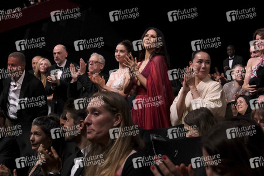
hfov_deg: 49.6
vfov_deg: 34.2
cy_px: 88
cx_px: 132
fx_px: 286
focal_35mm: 39
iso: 1600
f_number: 4
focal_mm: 26
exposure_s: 1/125
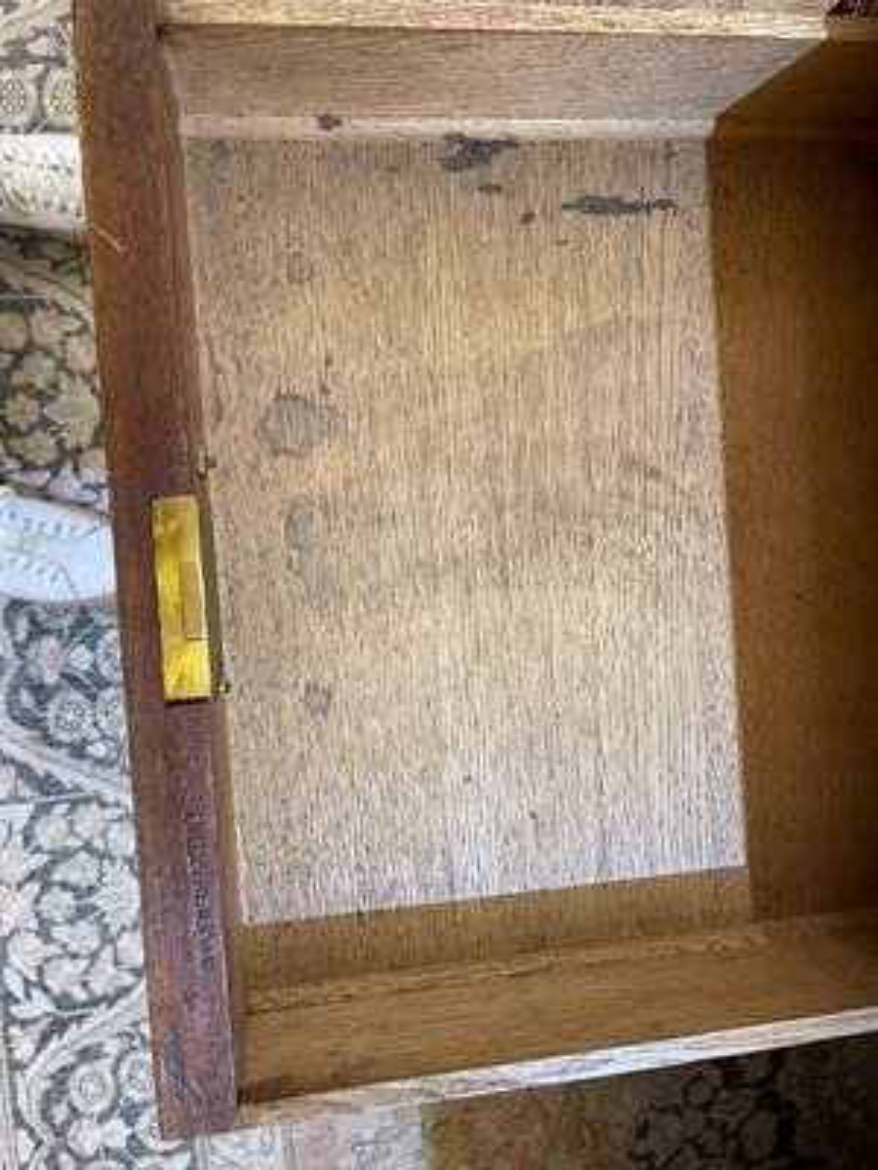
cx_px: 439
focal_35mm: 25
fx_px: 845
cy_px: 585
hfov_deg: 54.9
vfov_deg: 69.4
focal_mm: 5.1
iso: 125
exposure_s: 1/50
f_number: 1.6
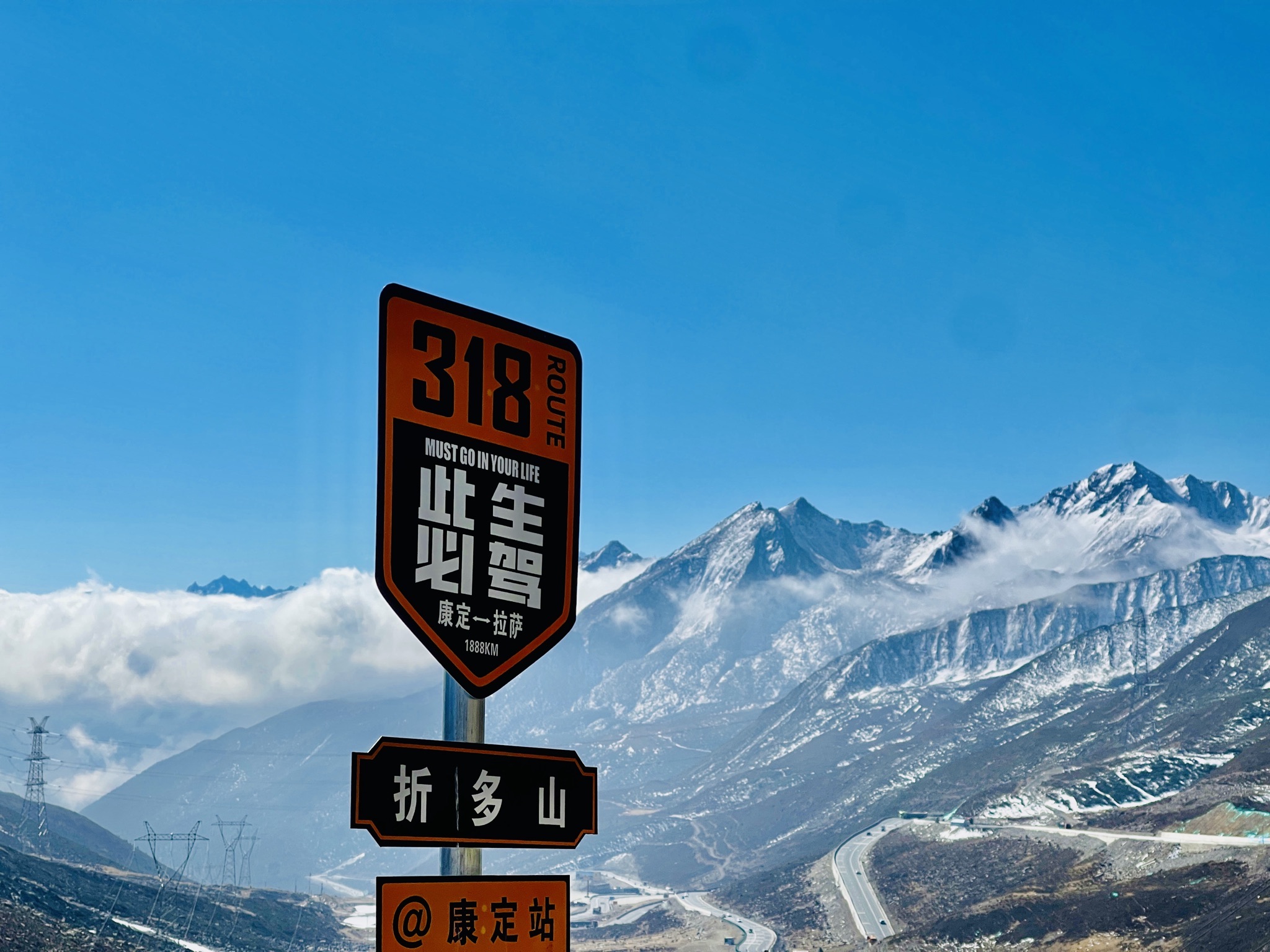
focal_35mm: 64
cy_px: 476
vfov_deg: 22.9
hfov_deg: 30.3
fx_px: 2348
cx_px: 635
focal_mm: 7.5
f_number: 2.2
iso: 32
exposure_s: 1/4386
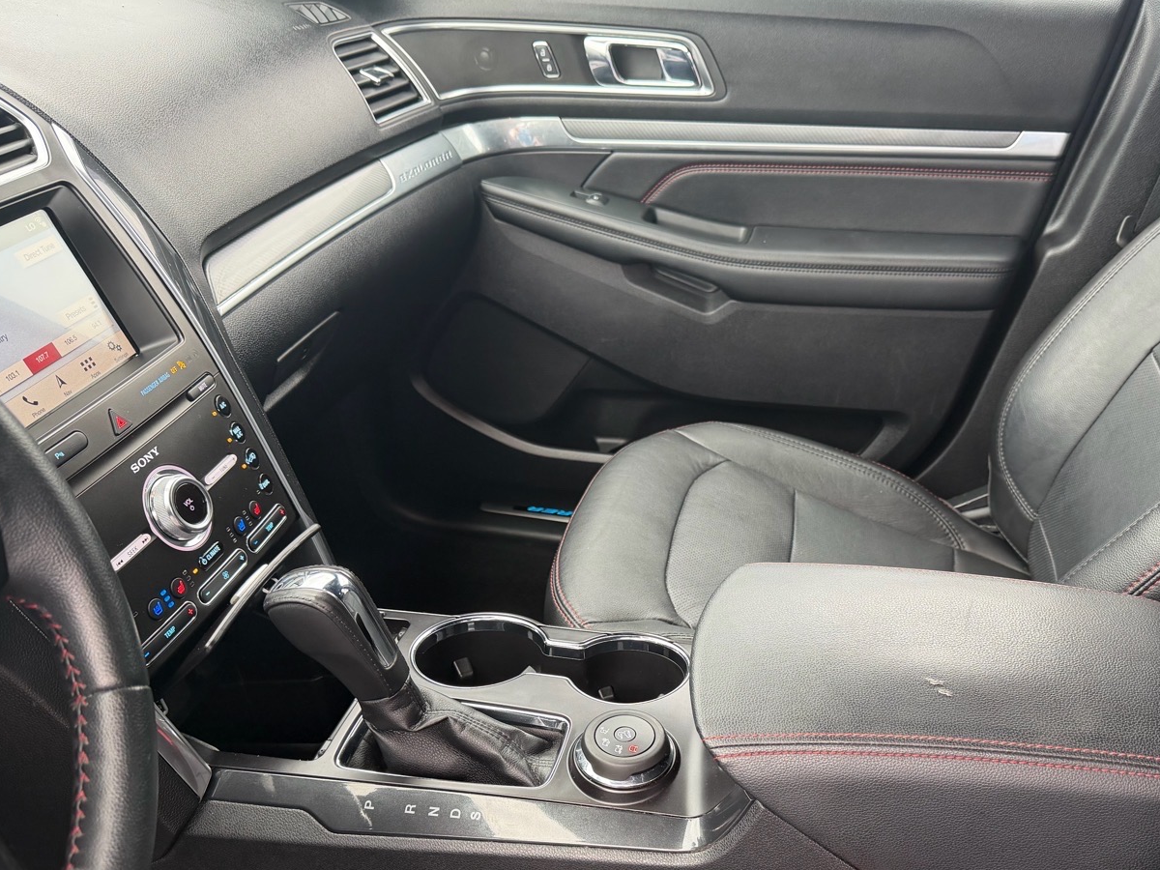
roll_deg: +0.7
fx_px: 1072
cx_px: 689
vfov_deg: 43.7
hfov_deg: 56.4
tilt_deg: -29.7
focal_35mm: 32
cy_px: 555
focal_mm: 6.76
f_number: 1.78
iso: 160
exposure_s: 1/121
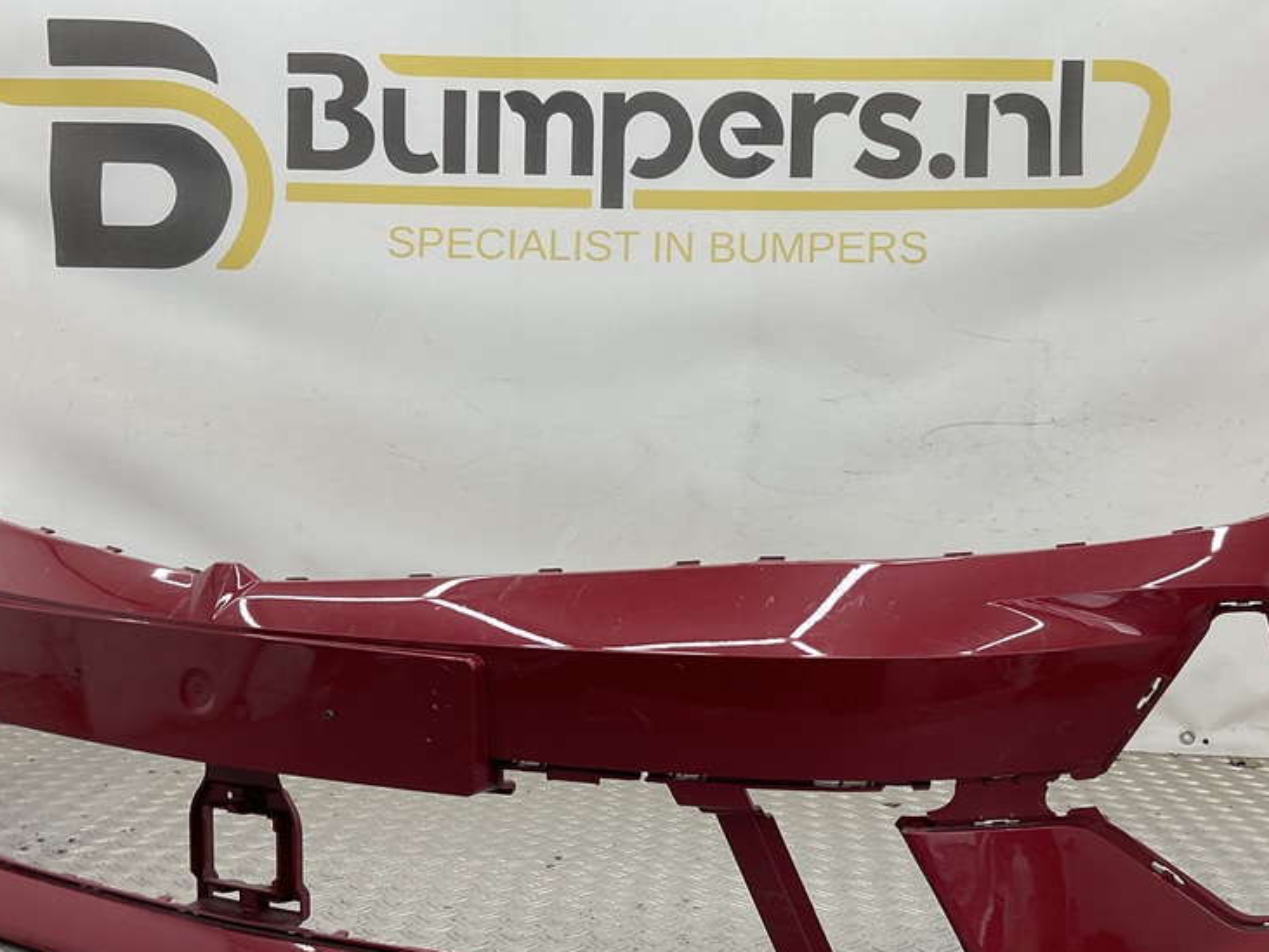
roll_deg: -2.6
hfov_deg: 46.8
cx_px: 663
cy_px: 572
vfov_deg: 35.8
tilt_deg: -7.2
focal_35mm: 40
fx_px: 1466
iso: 25
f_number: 1.8
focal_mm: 3
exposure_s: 1/120
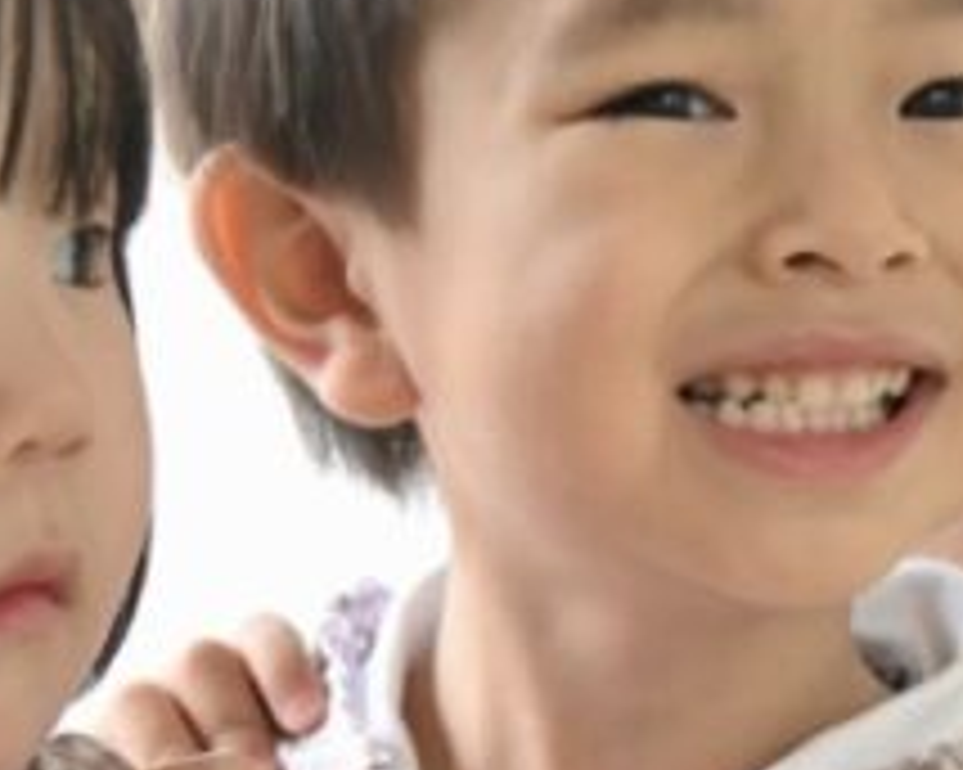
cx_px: 1210
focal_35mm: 337
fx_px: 9600
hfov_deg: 5.7
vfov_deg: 4.6
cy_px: 745
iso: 1800
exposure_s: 1/125
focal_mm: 50
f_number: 4
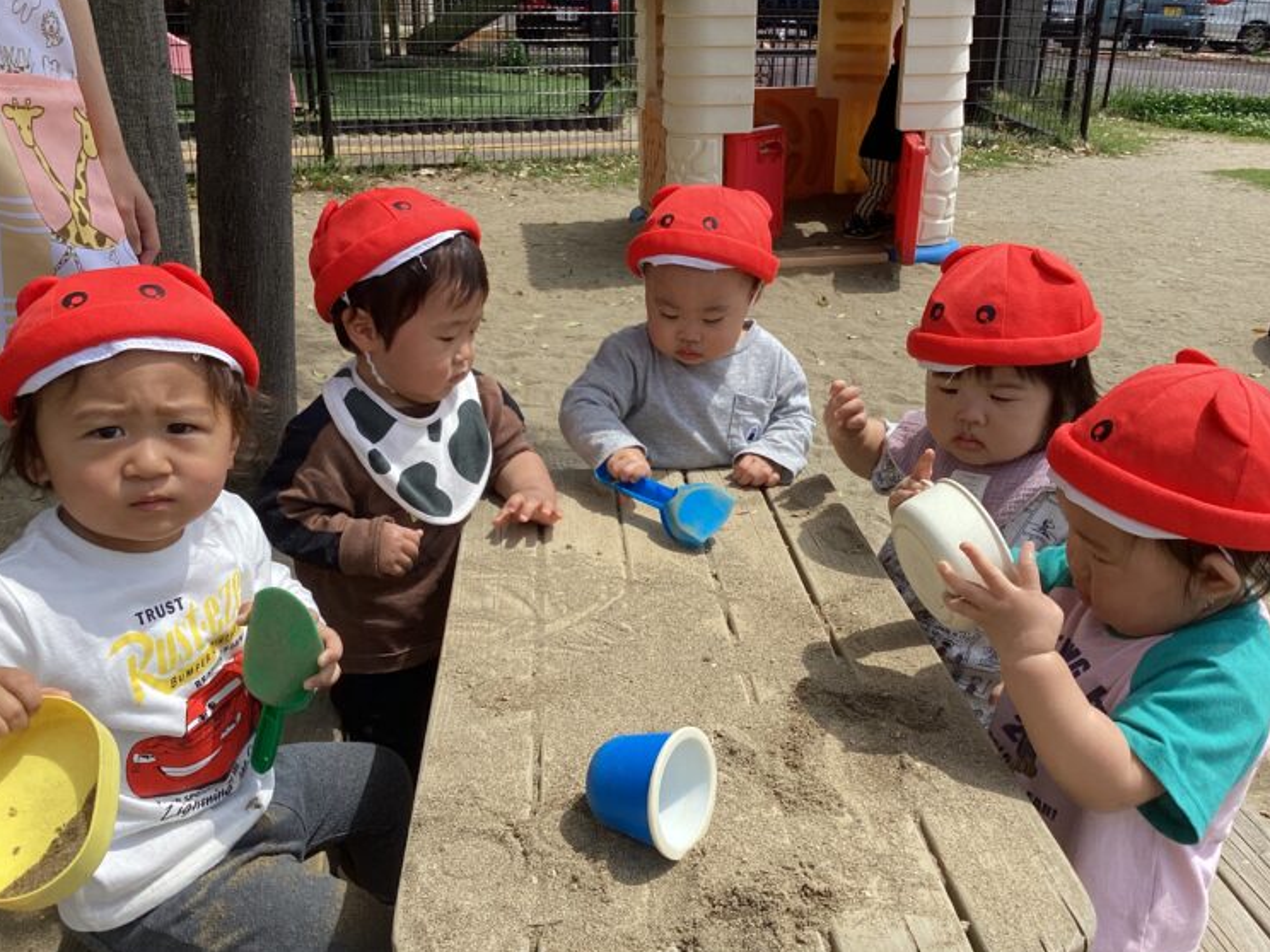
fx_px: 1174
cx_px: 645
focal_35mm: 32
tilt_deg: -25.4
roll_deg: -1.8
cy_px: 483
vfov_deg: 44.2
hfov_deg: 56.8
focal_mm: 3.3
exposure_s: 1/916
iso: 25
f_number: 2.4
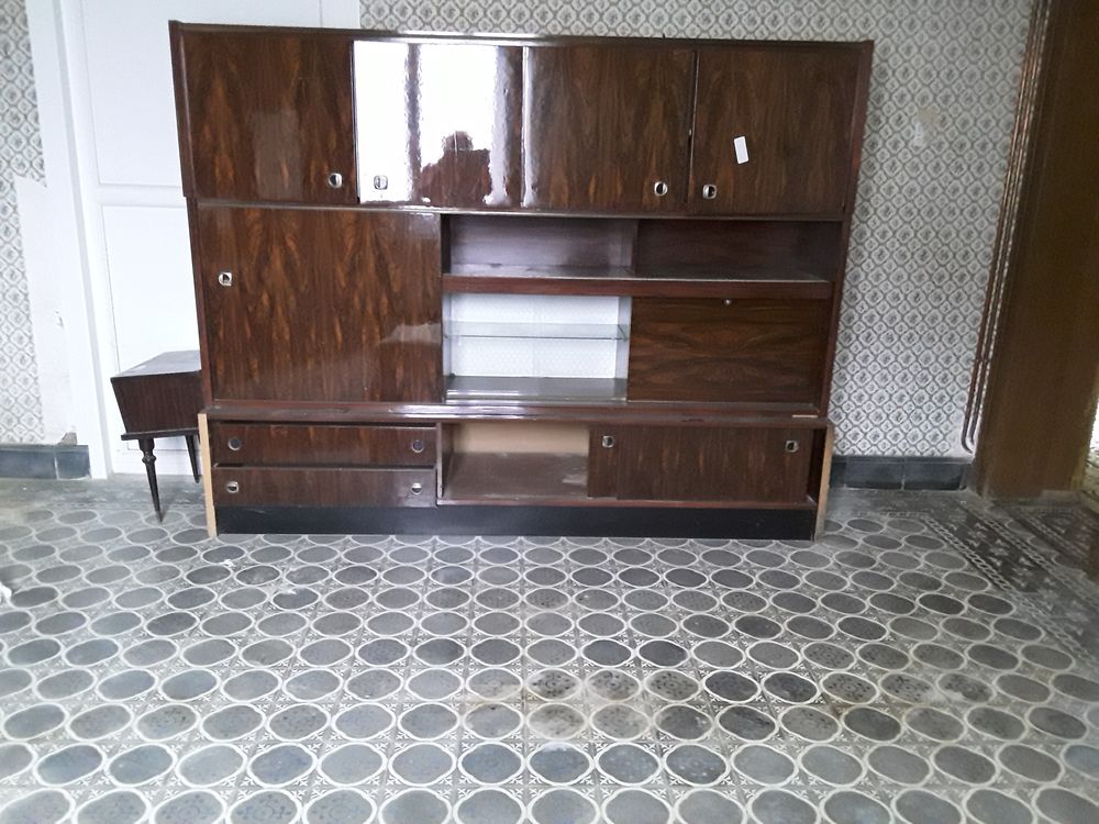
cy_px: 412
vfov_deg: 51.4
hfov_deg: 65.3
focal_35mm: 27
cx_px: 550
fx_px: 857
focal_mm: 2.91
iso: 640
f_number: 1.9
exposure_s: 1/17
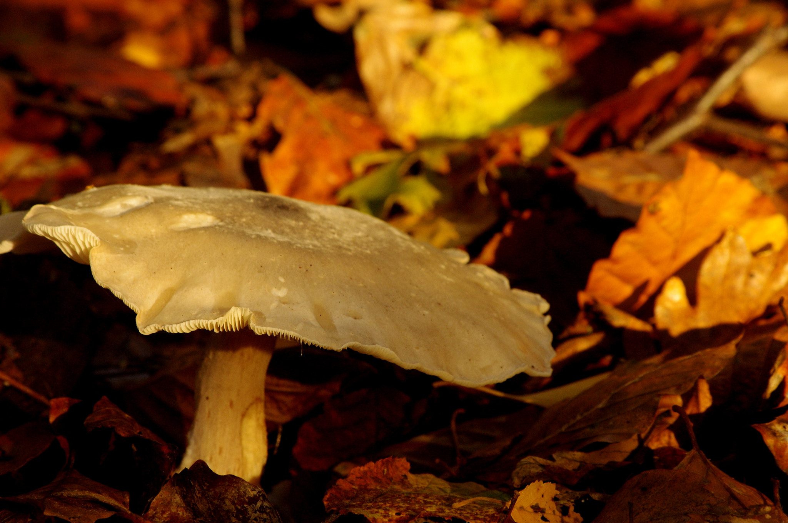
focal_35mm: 202
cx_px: 394
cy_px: 262
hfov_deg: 10.2
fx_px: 4416
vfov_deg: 6.8
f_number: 14
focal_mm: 135
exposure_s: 1/80
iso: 800
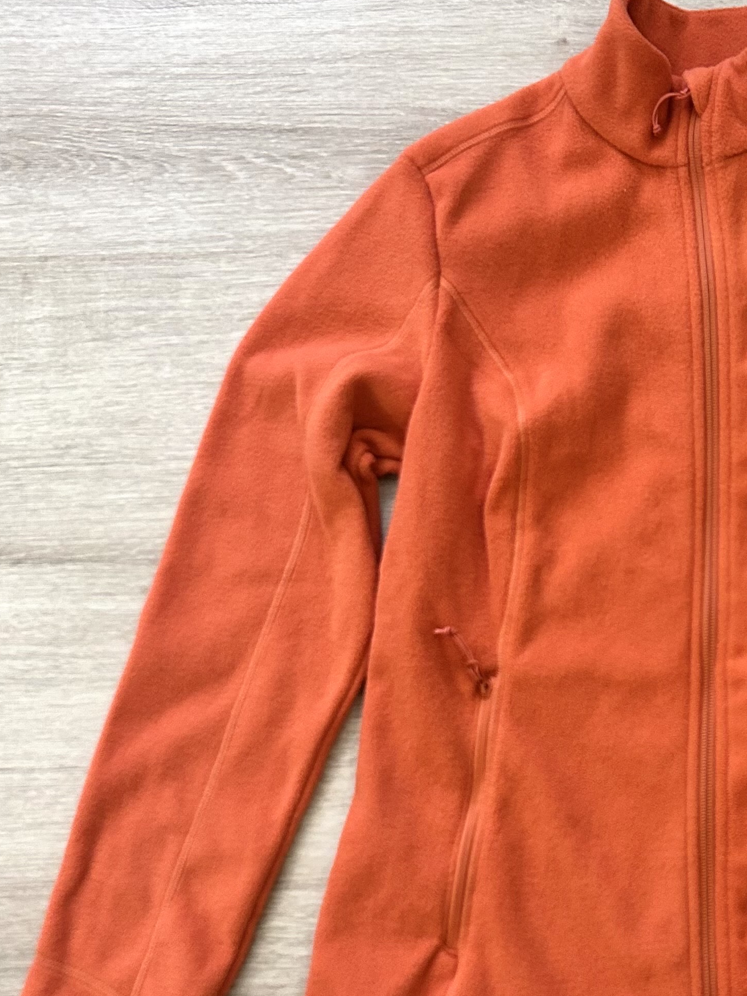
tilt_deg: -77.8
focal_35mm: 54
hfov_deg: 25.9
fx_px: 1554
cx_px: 711
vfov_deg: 35.5
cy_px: 577
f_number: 1.5
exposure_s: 1/60
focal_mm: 5.7
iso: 160
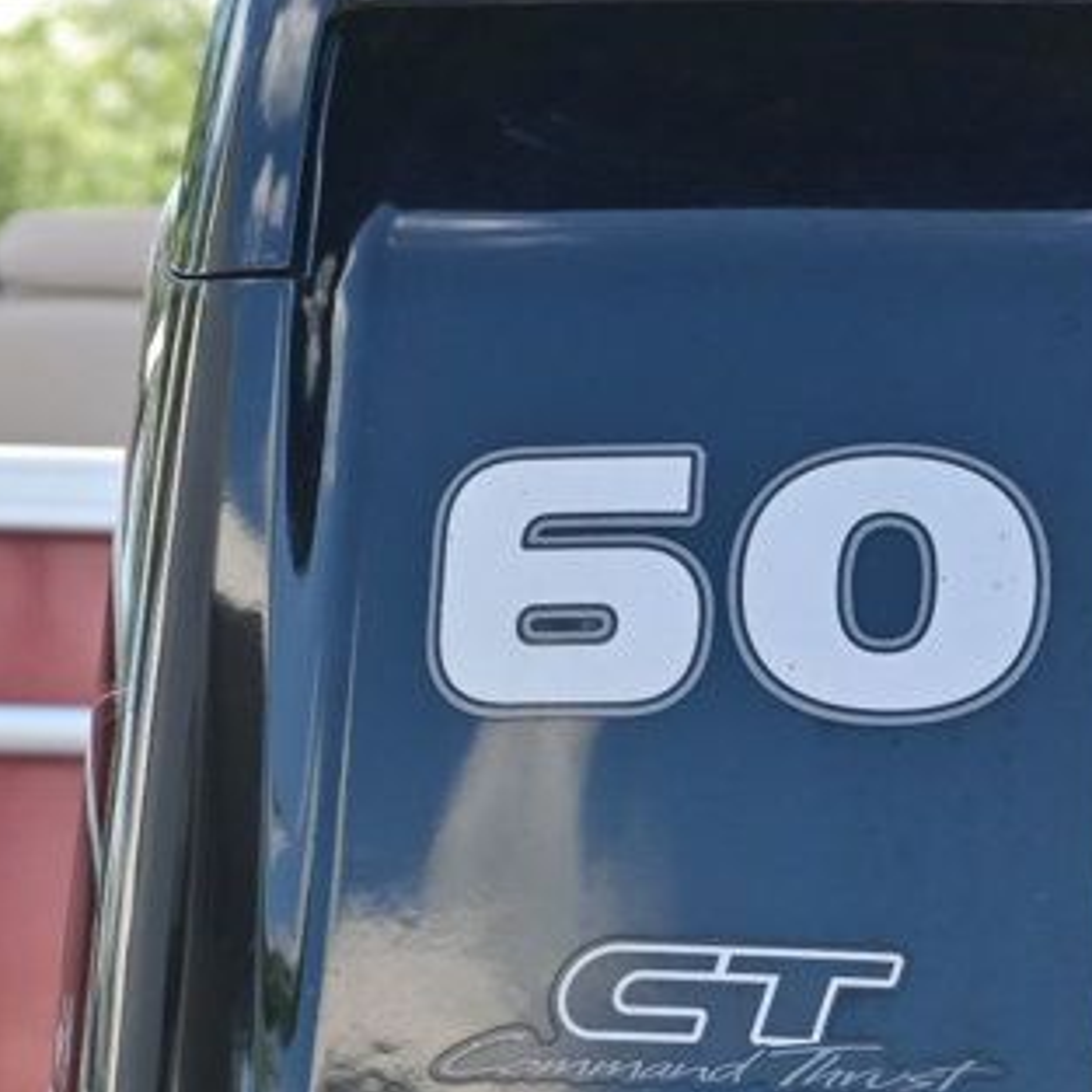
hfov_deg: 10.4
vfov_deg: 10.5
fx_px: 5960
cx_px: 802
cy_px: 673
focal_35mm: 167
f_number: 6.3
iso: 100
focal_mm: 40
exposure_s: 1/160
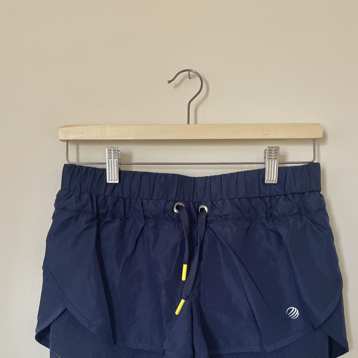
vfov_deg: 48.5
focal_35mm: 33
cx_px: 191
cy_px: 252
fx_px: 386
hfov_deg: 49.7
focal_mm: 4.2
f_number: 1.6
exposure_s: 1/121
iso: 125
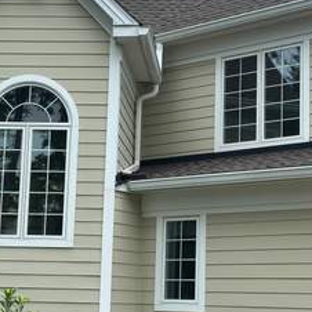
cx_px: 175
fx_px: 765
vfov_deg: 23.0
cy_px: 189
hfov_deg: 23.0
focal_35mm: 75
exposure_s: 1/1517
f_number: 1.78
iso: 64
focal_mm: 6.86
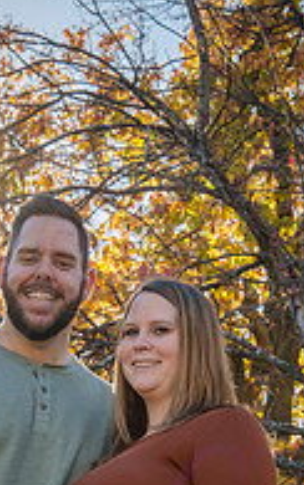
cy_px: 483
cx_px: 100
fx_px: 2027
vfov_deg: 13.5
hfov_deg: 8.6
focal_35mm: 153
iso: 640
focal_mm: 65
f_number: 18
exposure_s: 1/160
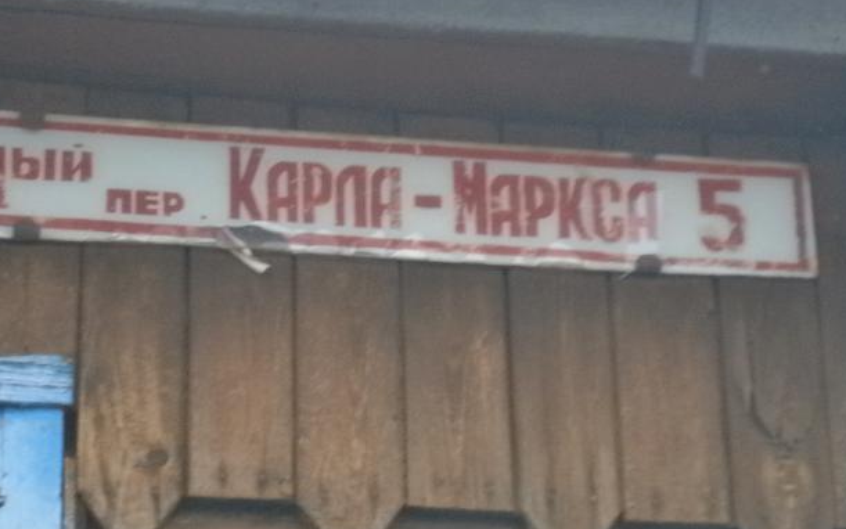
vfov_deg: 8.1
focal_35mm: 161
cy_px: 342
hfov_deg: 13.0
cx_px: 451
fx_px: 3712
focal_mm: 15.4
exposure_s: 1/60
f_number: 4.9
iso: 100
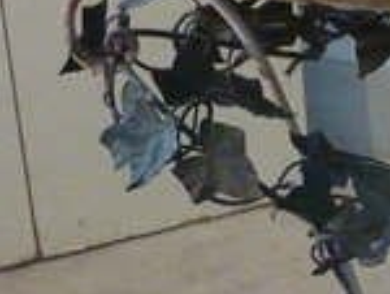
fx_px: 1670
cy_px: 323
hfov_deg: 12.8
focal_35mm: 148
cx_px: 525
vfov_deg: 9.9
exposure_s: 1/40
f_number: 3.6
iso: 800
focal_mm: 6.1
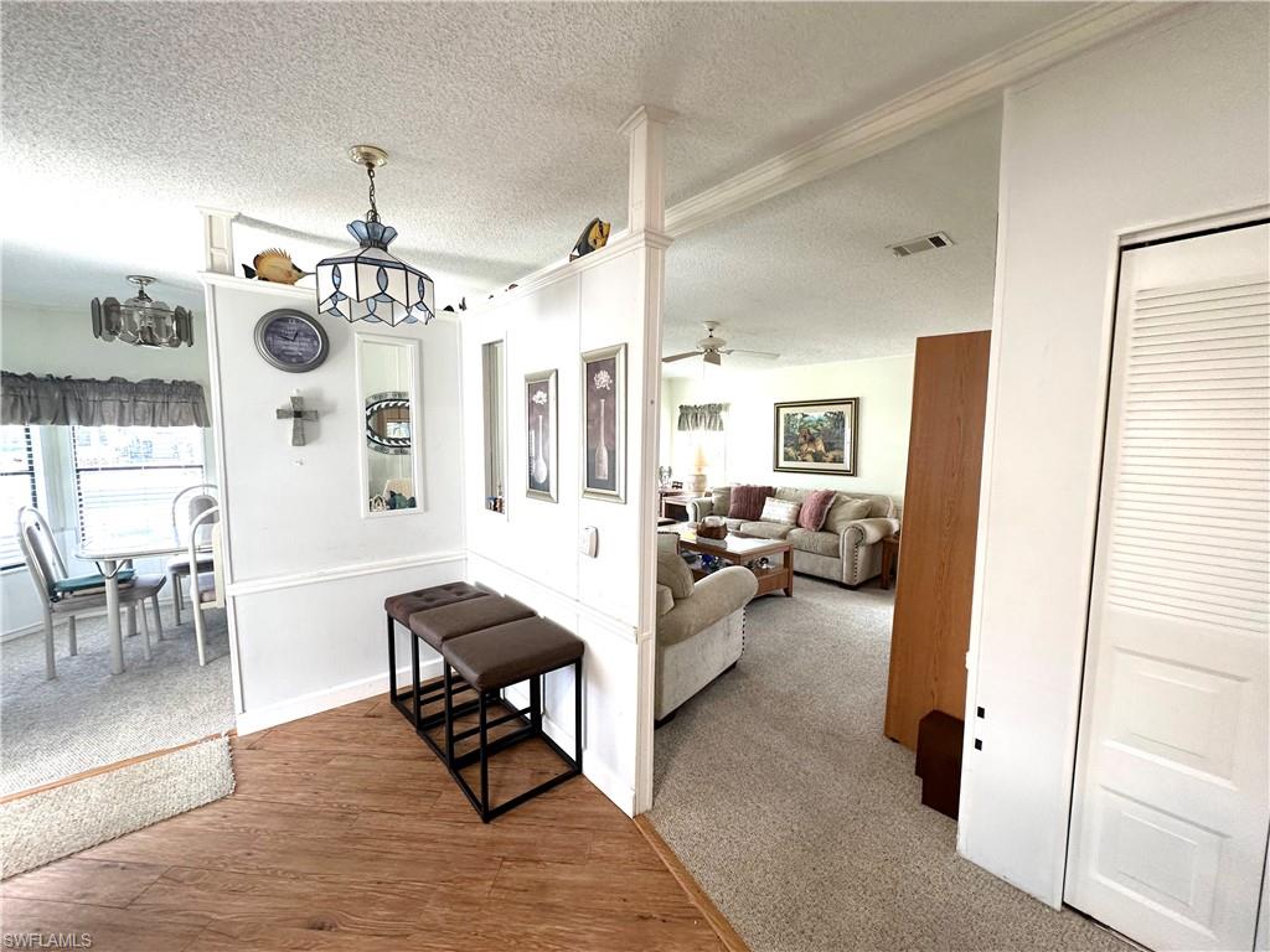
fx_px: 514
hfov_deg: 102.1
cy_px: 476
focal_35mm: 14
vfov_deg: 85.7
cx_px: 635
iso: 200
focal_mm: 2.22
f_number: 2.2
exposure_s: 1/120
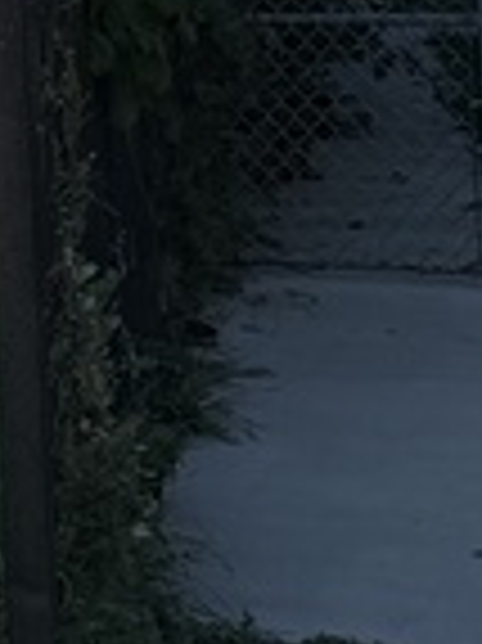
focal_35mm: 181
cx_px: -1221
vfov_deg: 10.4
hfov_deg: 6.9
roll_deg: +1.2
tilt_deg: +4.1
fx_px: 3365
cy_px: -446
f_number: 1.78
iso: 80
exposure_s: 1/3279
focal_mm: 6.76
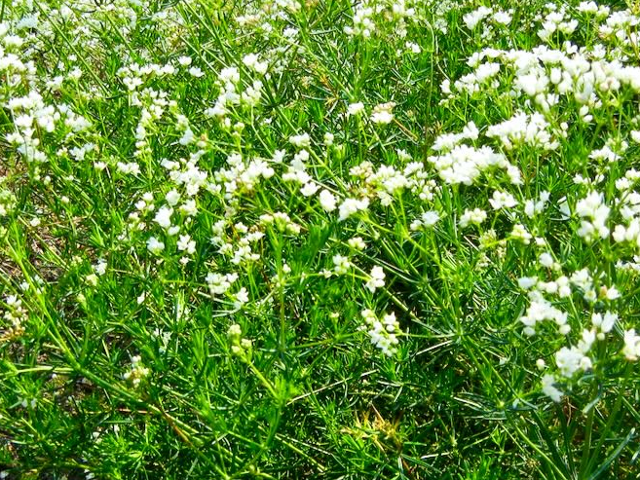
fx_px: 980
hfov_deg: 35.7
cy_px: 146
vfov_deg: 27.3
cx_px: 193
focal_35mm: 53
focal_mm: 6.2
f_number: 3.6
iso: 160
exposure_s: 1/950
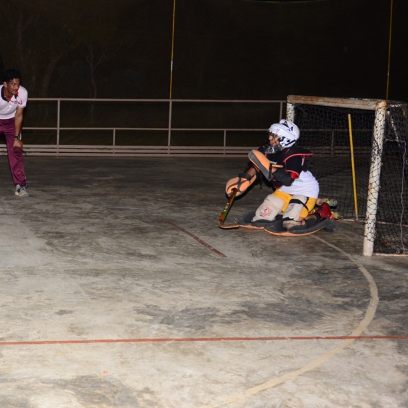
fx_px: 892
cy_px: 166
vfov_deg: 25.7
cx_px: 15
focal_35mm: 67
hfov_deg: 24.7
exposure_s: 1/200
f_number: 4.5
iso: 640
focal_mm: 25
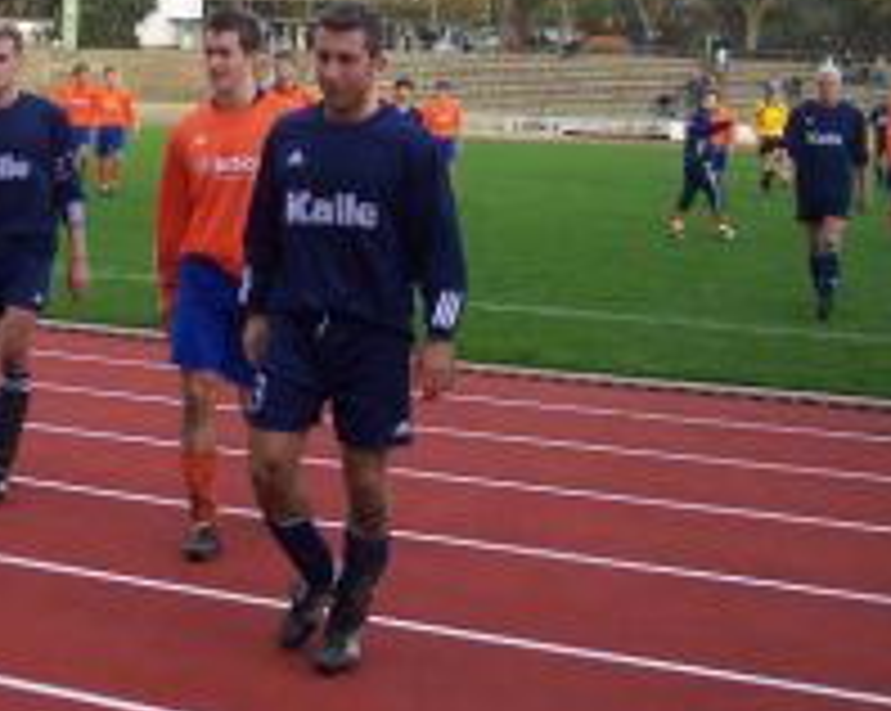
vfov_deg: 19.7
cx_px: 72
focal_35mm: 77
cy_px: 171
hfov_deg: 24.0
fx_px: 2029
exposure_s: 1/125
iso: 100
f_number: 3.4
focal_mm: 8
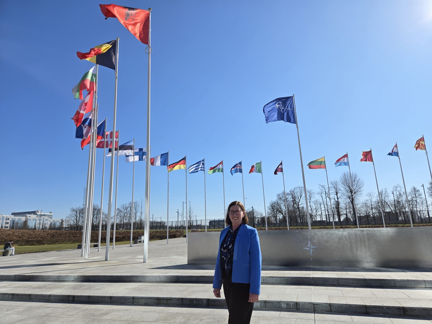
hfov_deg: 73.9
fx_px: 287
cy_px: 162
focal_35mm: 23
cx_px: 216
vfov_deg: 58.9
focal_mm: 5.4
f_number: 1.8
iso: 32
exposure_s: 1/2921
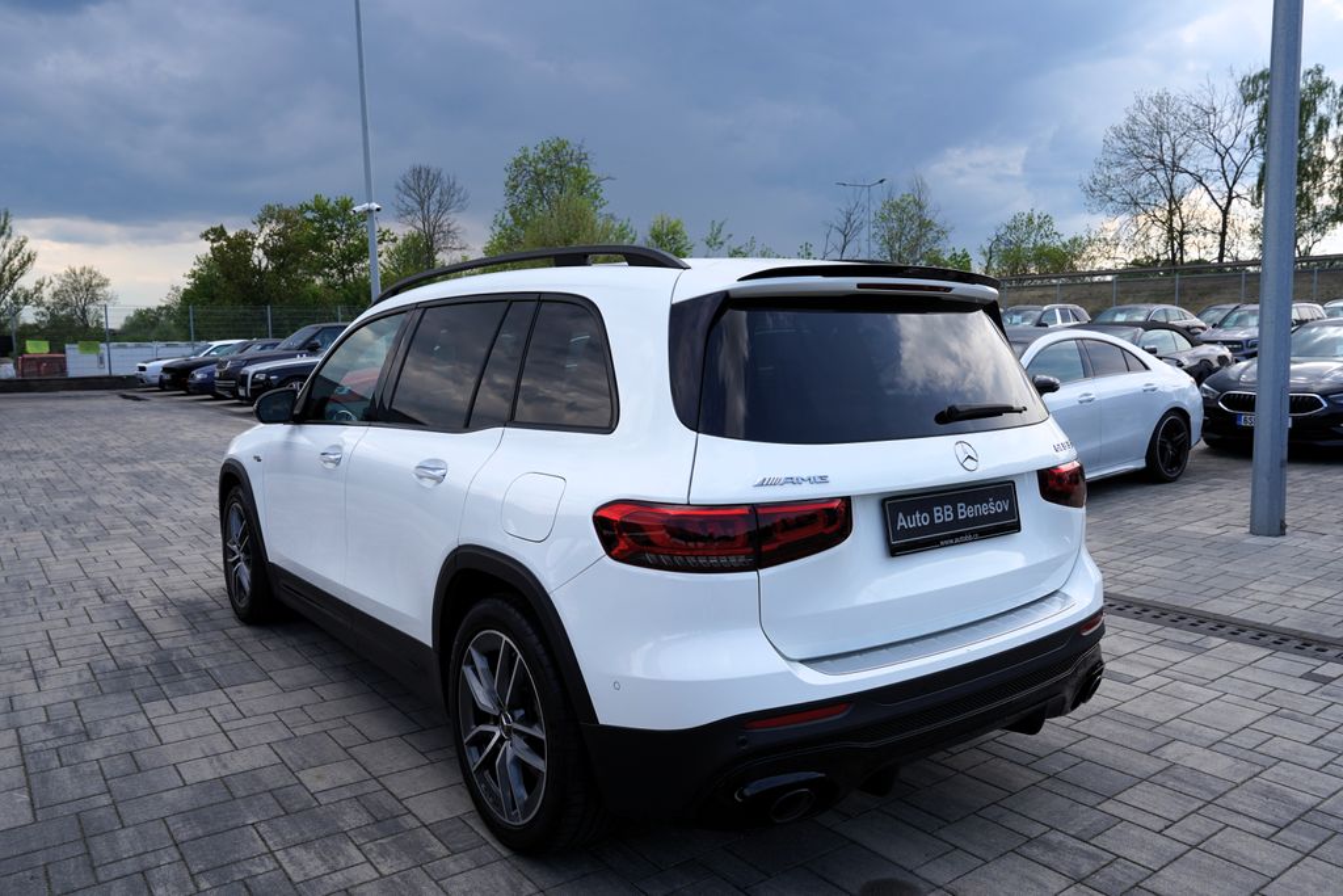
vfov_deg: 49.6
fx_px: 970
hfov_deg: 69.4
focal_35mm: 26
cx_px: 672
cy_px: 448
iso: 100
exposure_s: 1/200
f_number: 7.1
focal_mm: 26
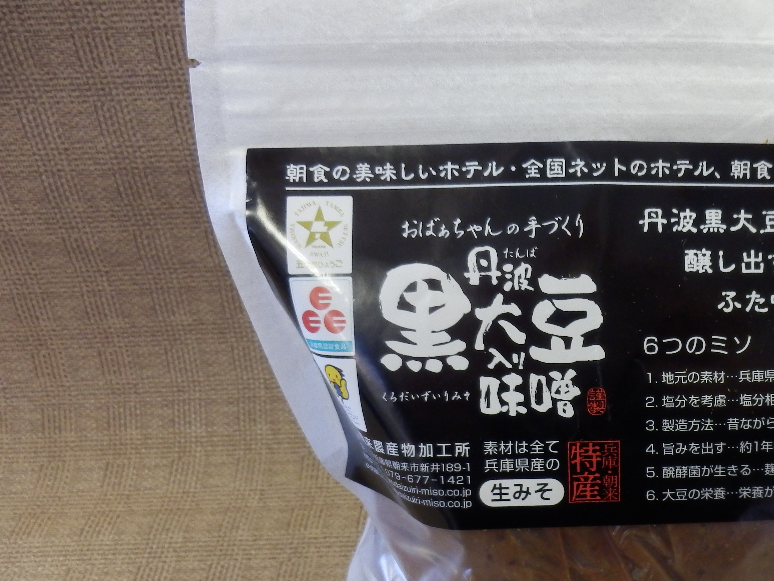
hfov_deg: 45.5
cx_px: 618
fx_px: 872
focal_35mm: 39
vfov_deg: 36.5
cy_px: 386
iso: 250
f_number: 3
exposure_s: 1/30
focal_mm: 4.2
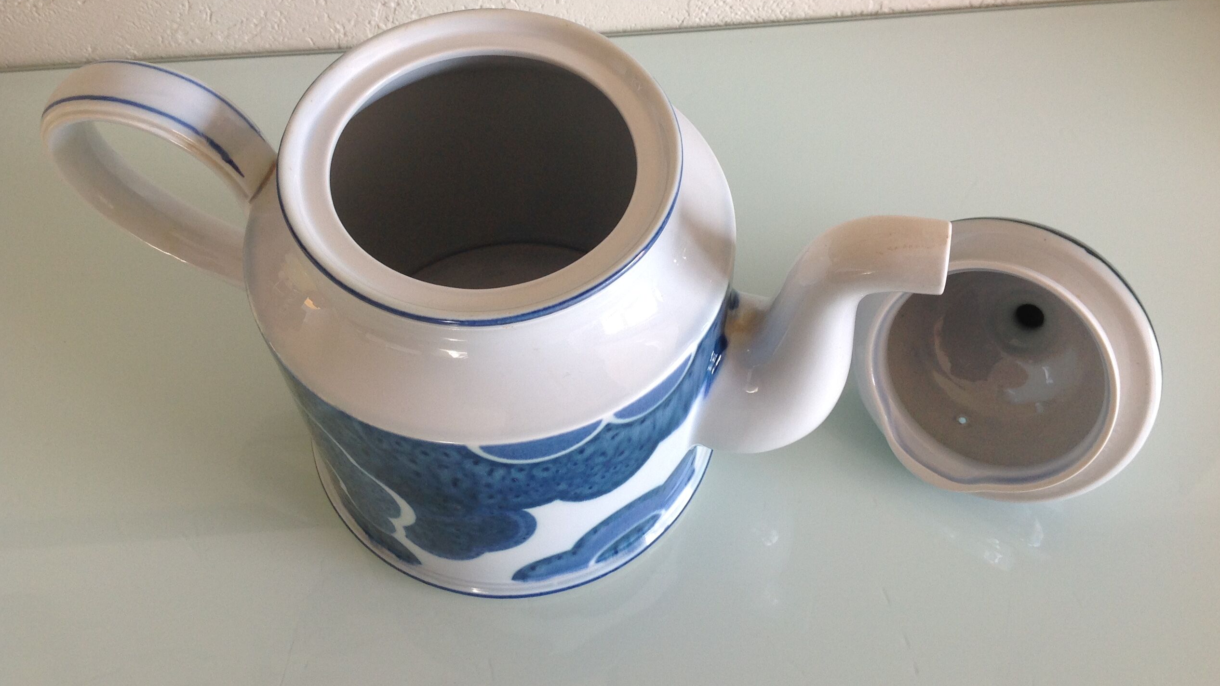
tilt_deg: -55.8
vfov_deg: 30.3
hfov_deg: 51.6
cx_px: 609
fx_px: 1261
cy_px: 259
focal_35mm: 39
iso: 50
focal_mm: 4.28
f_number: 2.4
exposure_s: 1/60
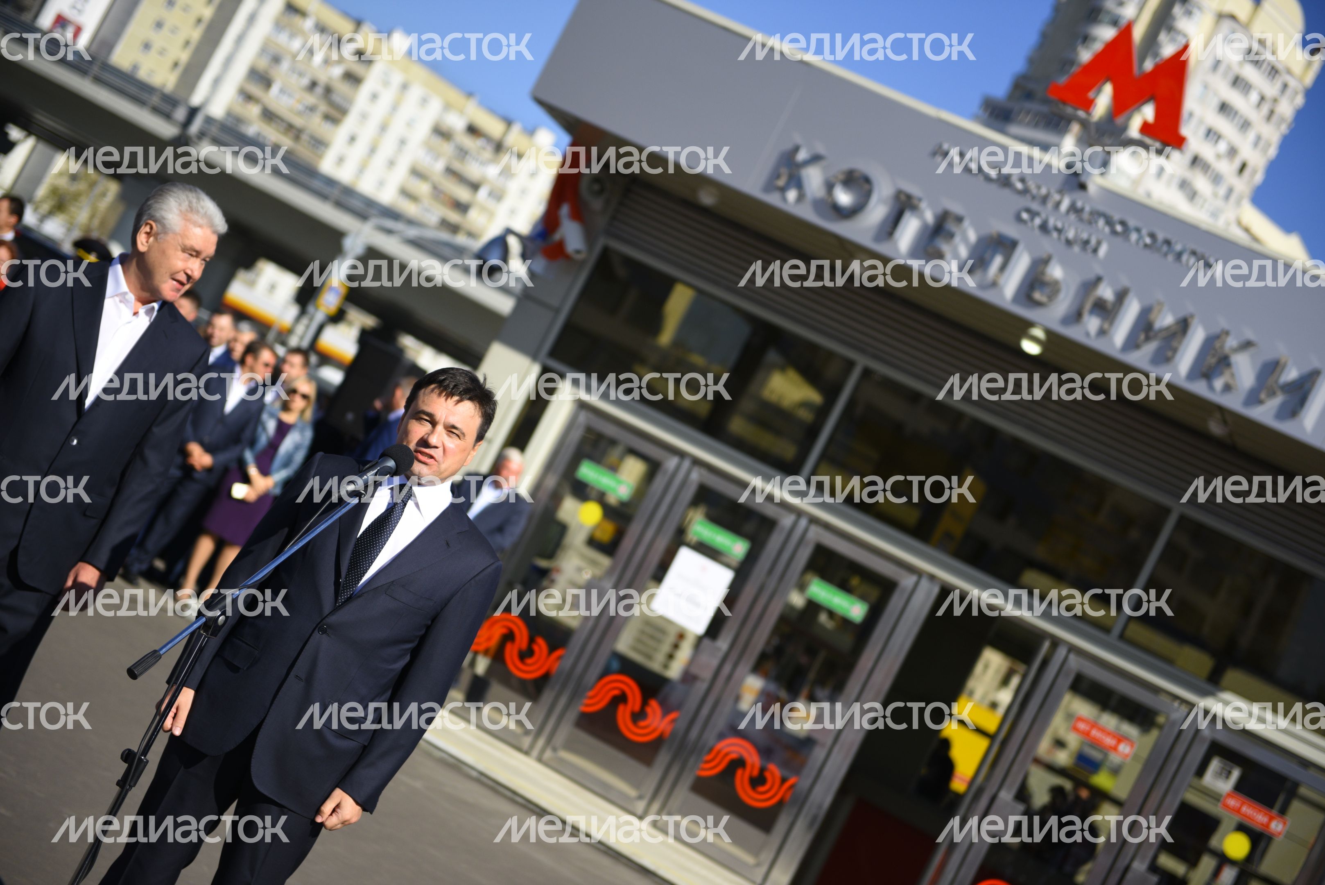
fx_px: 2577
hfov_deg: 28.8
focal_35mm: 70
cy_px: 442
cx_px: 662
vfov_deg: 19.5
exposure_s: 1/5000
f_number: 2.8
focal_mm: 70
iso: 250
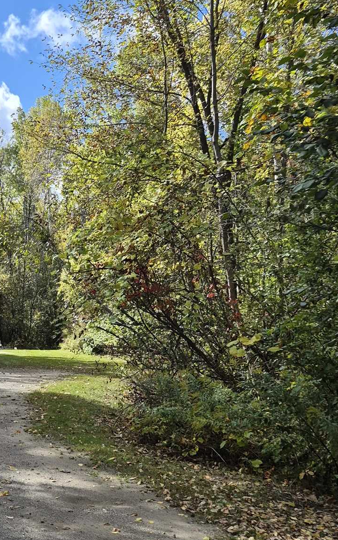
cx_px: -27
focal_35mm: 49
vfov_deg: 40.6
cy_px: 351
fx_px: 722
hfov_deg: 24.7
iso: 80
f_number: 1.8
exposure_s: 1/3632
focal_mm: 5.4
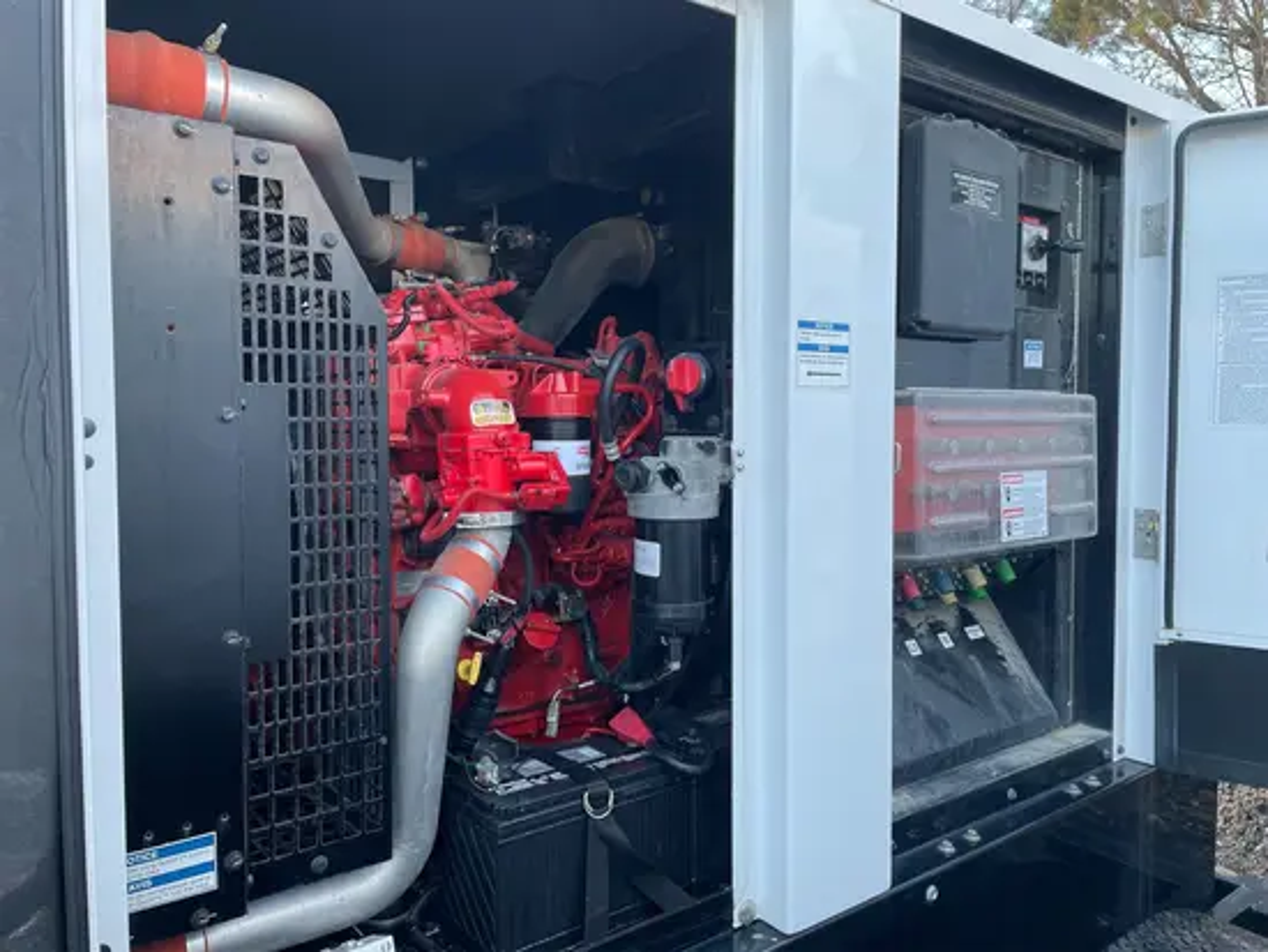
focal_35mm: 26
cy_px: 476
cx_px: 634
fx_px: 953
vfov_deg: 53.1
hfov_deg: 67.3
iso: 64
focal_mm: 4.2
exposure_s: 1/121
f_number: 1.6
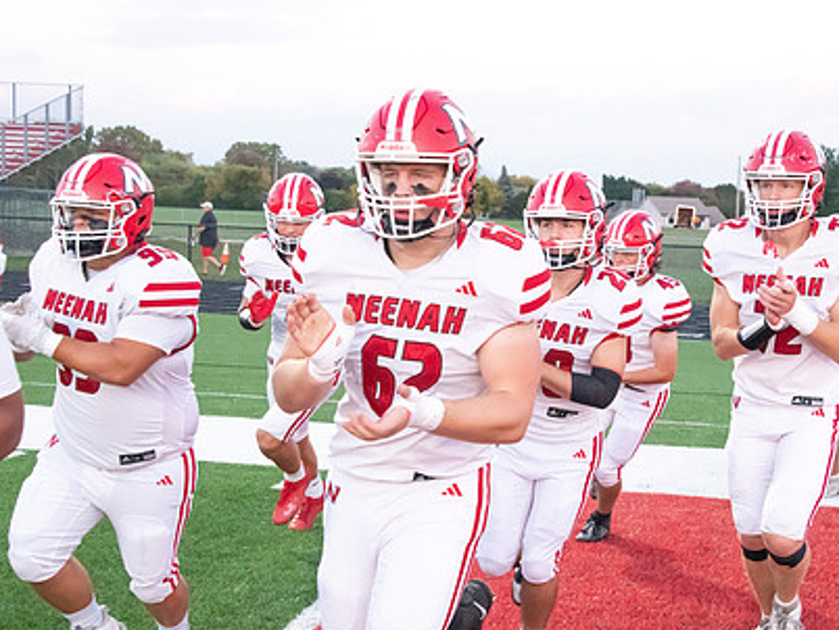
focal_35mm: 61
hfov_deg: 31.6
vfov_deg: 24.1
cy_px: 324
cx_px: 482
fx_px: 1479
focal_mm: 44
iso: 10000
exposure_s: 1/640
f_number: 7.1
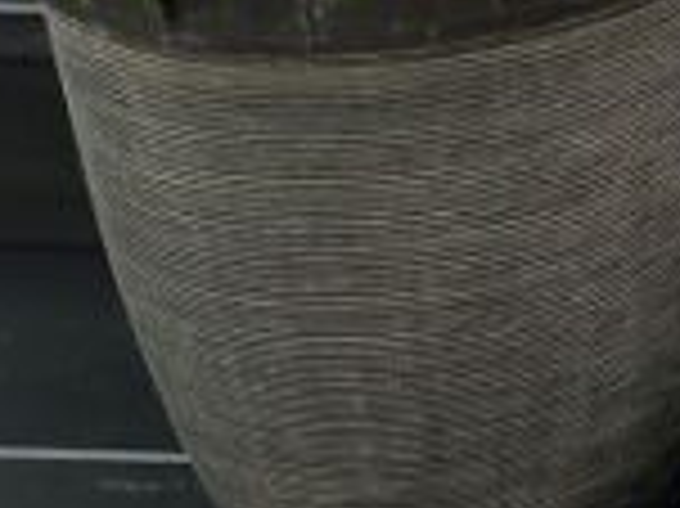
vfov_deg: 10.9
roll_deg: -0.2
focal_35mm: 132
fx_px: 2591
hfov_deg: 13.0
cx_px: 1351
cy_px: -184
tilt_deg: -19.3
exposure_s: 1/225
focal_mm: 5.7
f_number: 1.5
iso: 40
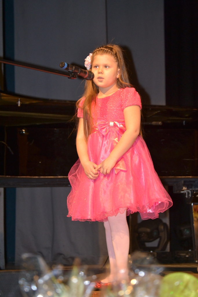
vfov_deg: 18.2
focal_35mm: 112
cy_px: 148
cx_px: 99
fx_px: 928
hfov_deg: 12.2
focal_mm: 75
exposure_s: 1/60
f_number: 4.2
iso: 800
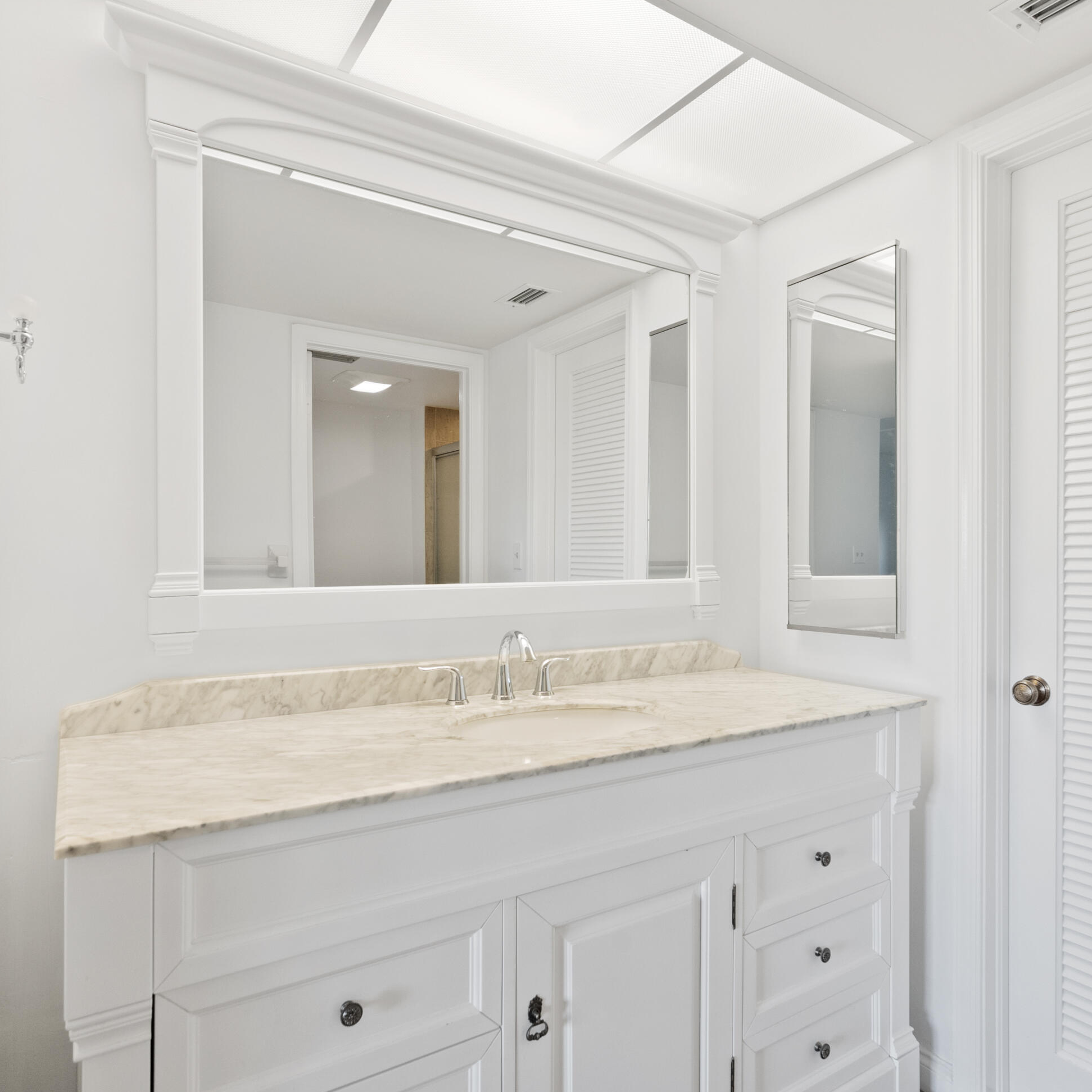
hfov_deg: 71.8
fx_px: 749
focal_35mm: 21
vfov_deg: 72.1
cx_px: 619
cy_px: 556
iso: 2000
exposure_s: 1/20
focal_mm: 16
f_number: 8
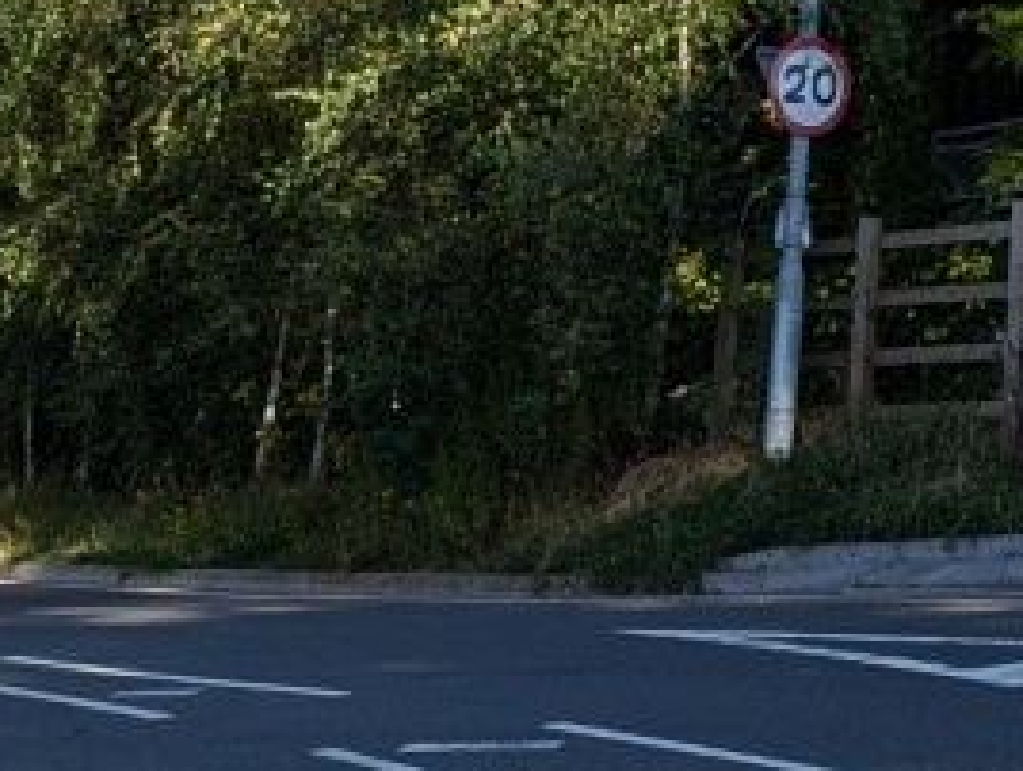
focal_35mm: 107
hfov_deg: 17.1
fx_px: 3168
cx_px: 1380
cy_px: -538
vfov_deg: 12.8
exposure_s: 1/1300
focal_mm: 6.81
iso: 46
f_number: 1.85
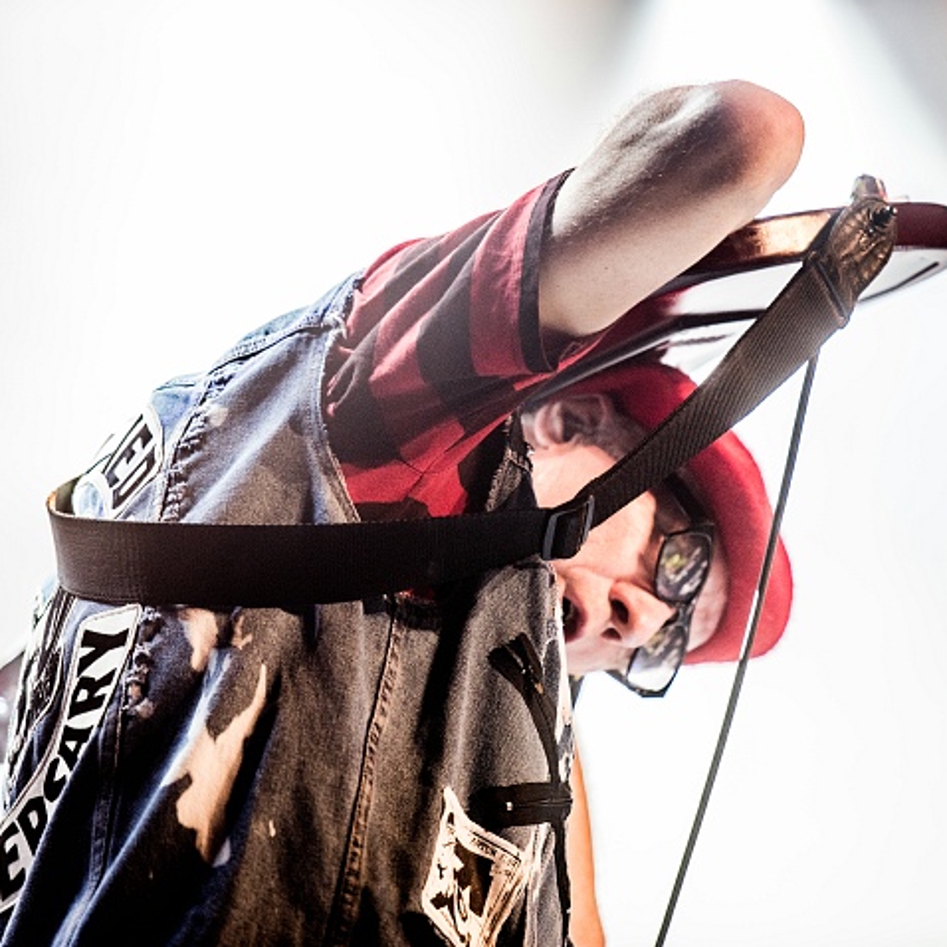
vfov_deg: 7.8
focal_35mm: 224
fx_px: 6933
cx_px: 642
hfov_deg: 7.8
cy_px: 474
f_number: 2.8
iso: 1000
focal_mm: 175
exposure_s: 1/100
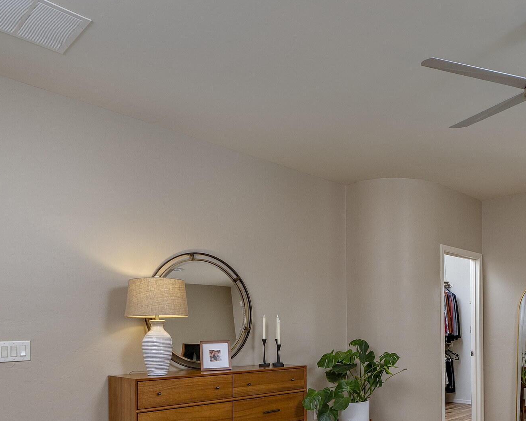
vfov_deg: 45.9
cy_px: 338
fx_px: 467
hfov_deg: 55.9
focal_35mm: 30
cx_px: 396
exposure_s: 1/20
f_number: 7.1
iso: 200
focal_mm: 15
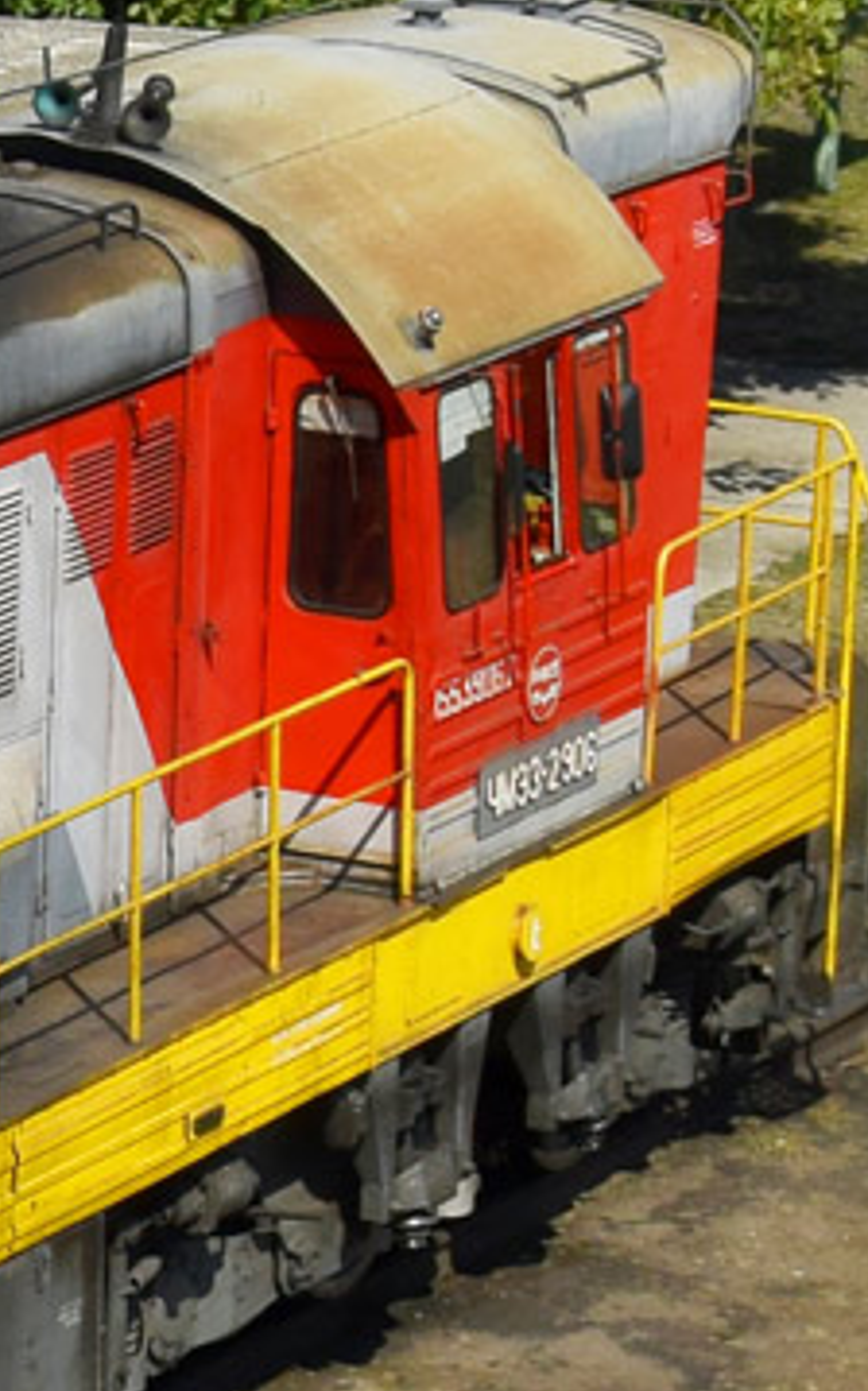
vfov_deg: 11.7
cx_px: -895
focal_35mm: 179
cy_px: 973
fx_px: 6783
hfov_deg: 7.1
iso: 200
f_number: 7.1
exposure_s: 1/1000
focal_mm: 28
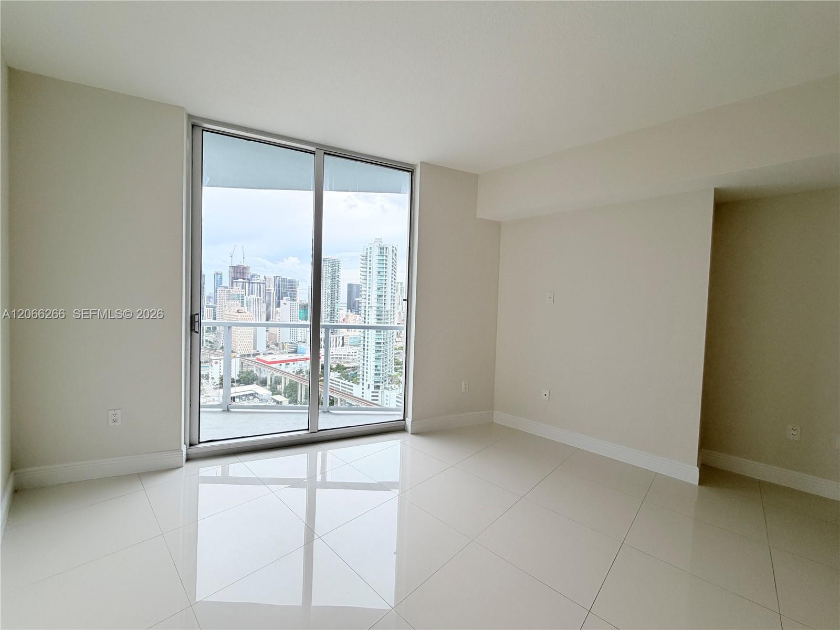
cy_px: 315
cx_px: 420
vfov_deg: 85.7
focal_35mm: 14
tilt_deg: -2.5
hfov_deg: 102.1
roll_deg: -1.1
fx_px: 340
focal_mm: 2.22
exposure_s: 1/189
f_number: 2.2
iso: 50
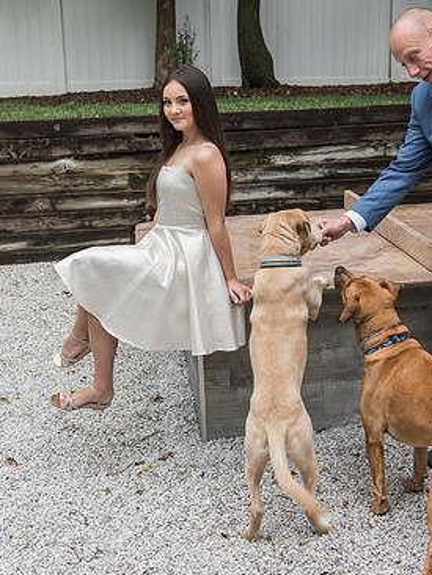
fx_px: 864
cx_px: 223
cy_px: 253
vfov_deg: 36.7
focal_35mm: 52
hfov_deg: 28.1
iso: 640
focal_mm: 44
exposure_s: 1/160
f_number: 5.6
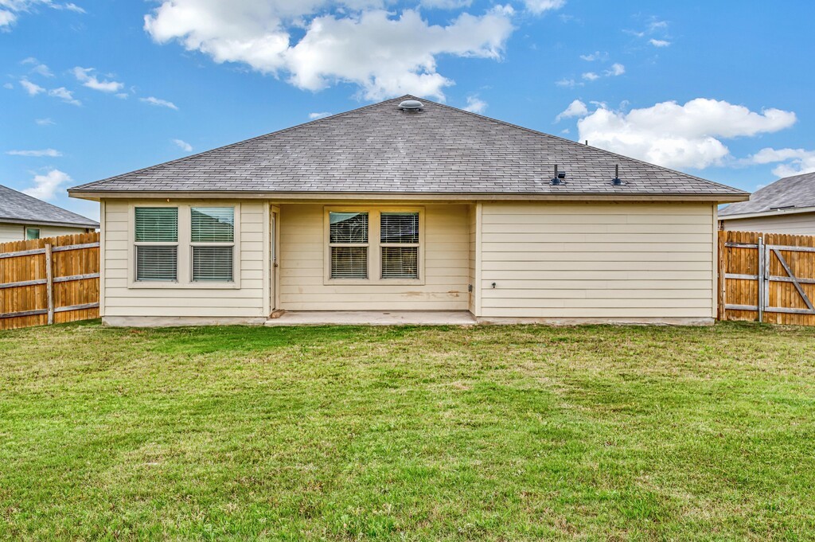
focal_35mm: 30
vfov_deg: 43.5
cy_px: 271
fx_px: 679
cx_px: 408
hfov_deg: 62.0
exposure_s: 1/200
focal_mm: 30
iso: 100
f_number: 8
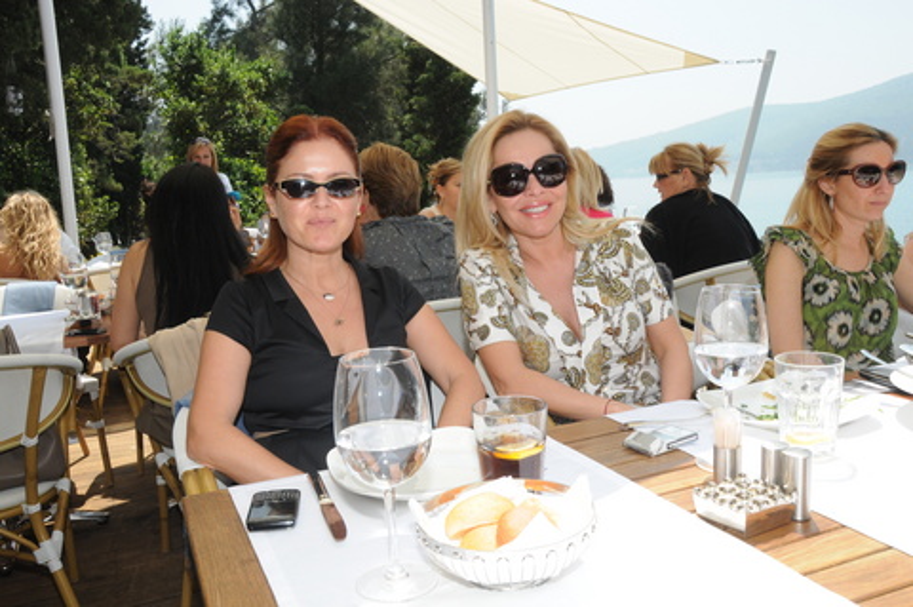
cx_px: 456
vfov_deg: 39.9
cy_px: 304
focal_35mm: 33
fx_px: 836
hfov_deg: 57.3
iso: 400
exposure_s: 1/250
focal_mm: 22
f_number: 13
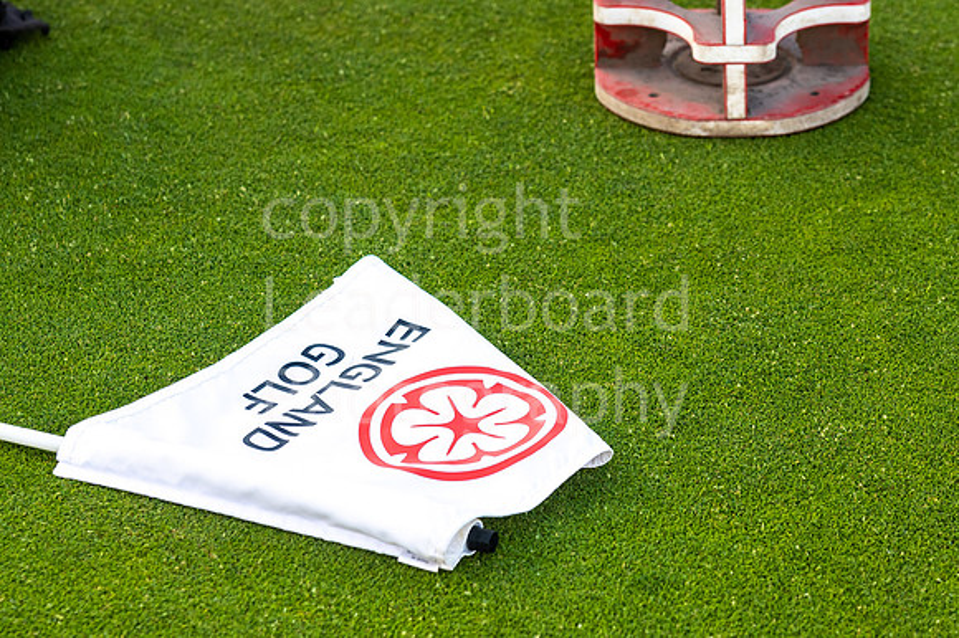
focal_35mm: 153
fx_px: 4073
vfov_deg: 9.0
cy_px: 319
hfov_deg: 13.4
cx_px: 480
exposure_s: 1/320
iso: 250
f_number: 5
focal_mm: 102
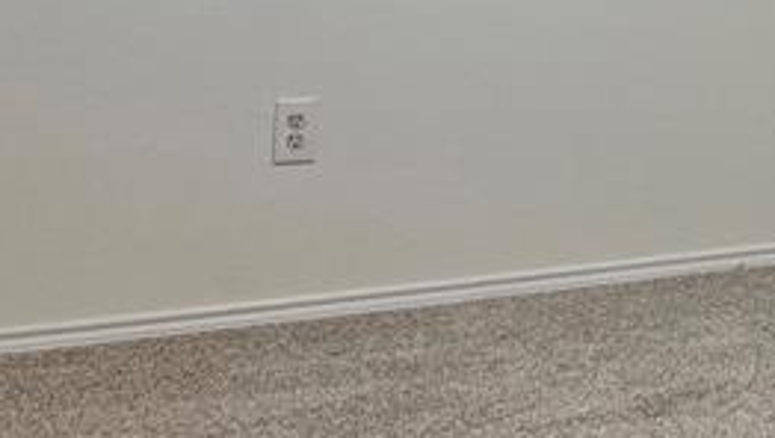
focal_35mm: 102
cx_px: 890
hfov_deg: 19.8
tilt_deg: +0.4
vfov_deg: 11.5
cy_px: -175
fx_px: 2098
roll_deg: -0.1
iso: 250
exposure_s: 1/120
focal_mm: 6.76
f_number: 1.78
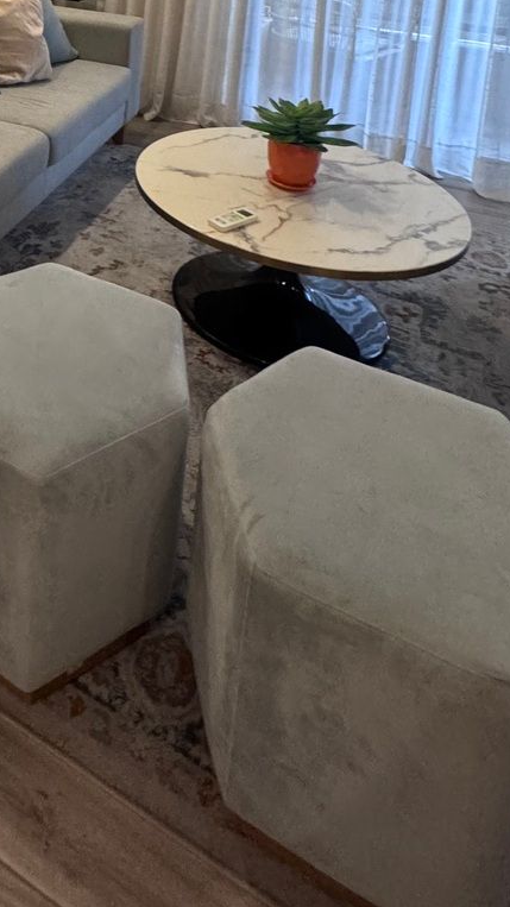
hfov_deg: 33.1
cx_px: -18
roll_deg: -1.2
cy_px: -5
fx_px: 770
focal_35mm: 32
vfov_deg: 49.5
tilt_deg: -10.4
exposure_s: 1/60
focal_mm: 2.22
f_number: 2.2
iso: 500
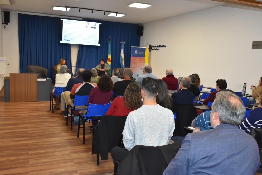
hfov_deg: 55.8
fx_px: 247
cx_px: 133
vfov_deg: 38.9
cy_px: 85
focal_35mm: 34
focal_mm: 22
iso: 1600
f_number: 5.6
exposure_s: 1/125
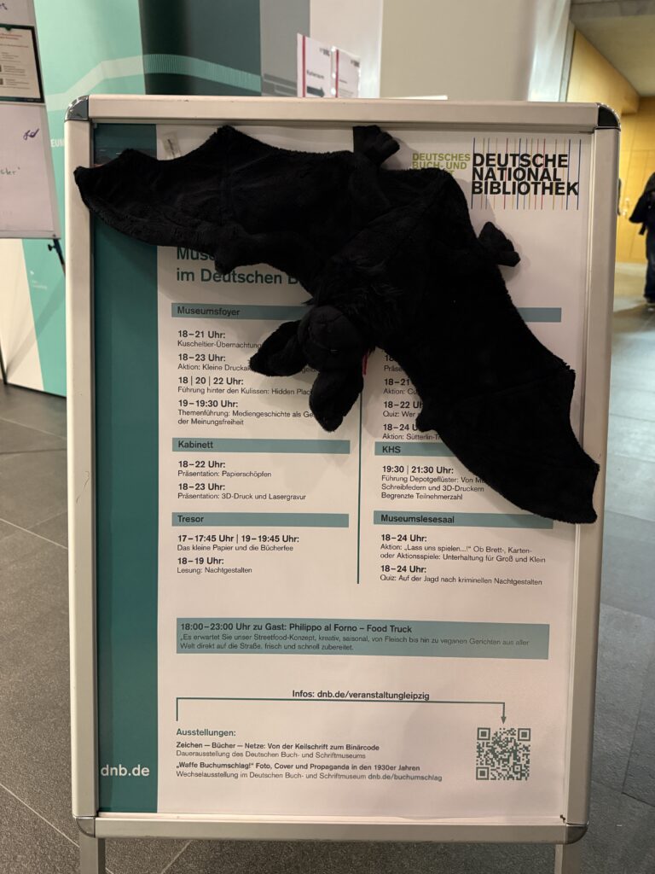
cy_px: 437
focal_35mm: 24
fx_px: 606
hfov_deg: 56.8
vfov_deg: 71.6
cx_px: 328
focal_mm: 6.76
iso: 1000
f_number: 1.78
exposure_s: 1/33
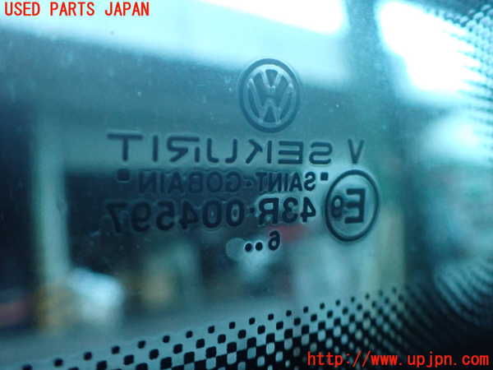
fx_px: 427
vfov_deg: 46.8
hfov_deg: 60.0
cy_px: 185
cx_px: 246
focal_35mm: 30
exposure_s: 1/30
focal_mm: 5.4
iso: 1000
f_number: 2.3
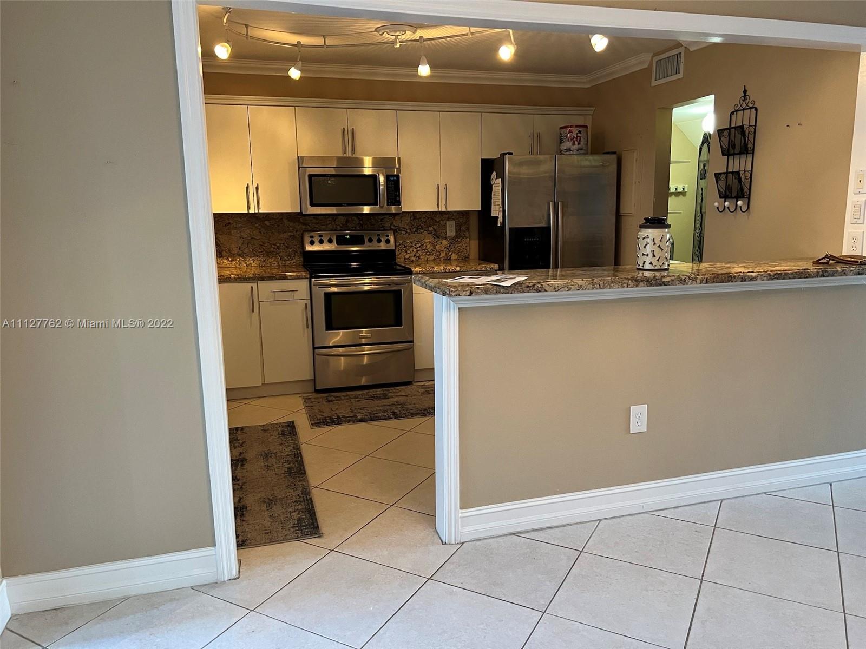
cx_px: 433
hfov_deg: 67.3
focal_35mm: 26
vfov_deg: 53.1
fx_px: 650
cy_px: 324
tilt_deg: -11.1
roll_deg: -0.1
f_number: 1.5
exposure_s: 1/60
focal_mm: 5.7
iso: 250
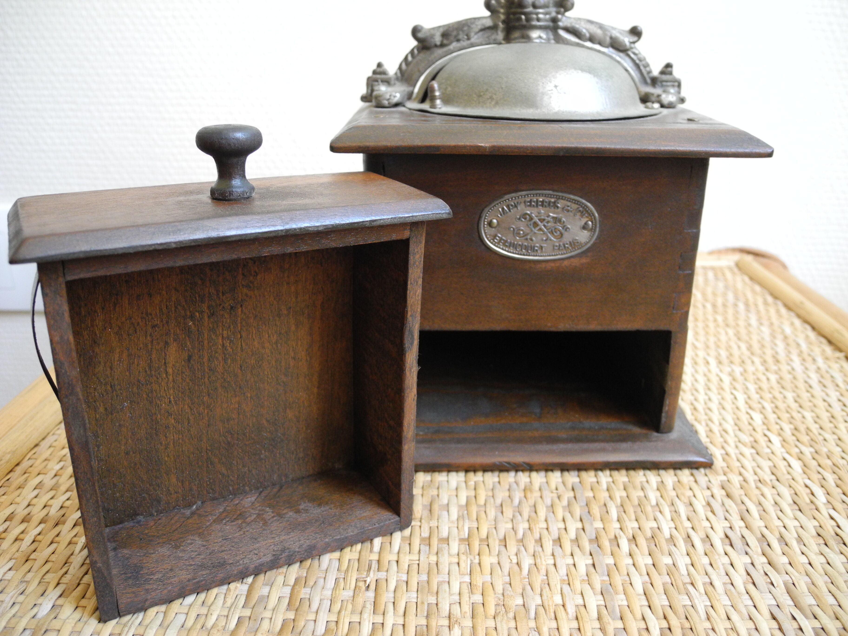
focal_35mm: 28
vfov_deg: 49.7
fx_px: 686
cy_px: 318
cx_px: 424
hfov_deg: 63.4
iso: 400
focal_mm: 6
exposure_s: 1/19.7
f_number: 2.8
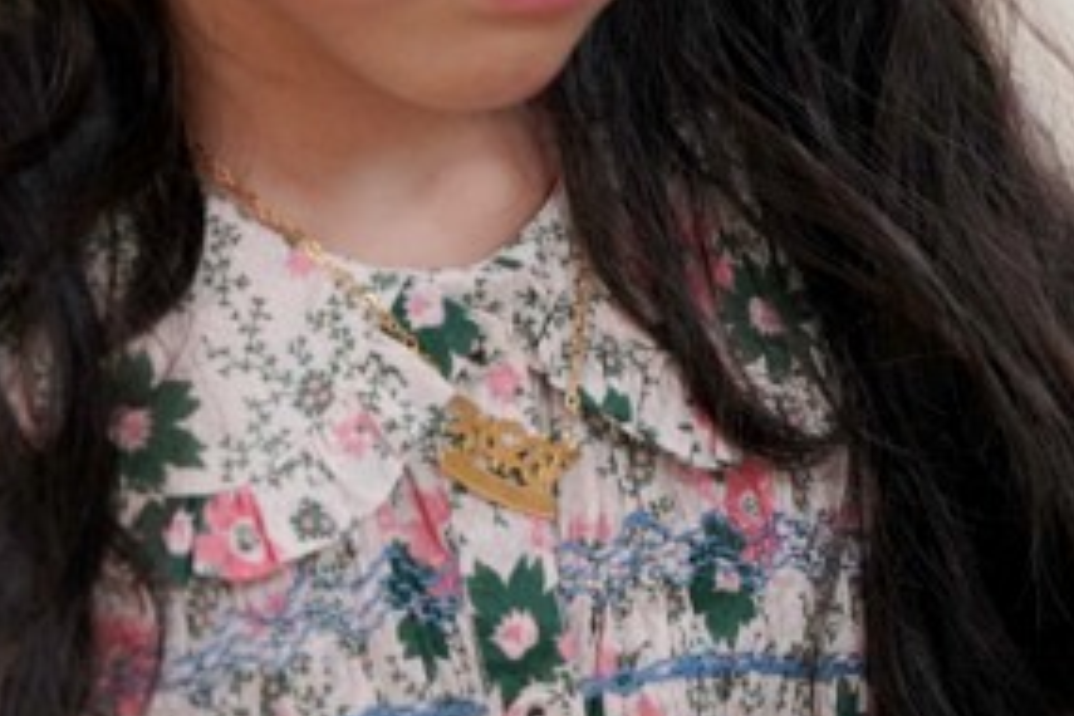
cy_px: -83
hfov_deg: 4.0
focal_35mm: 512
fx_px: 15273
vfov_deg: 2.7
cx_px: 328
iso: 2500
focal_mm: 162
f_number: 4
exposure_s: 1/200
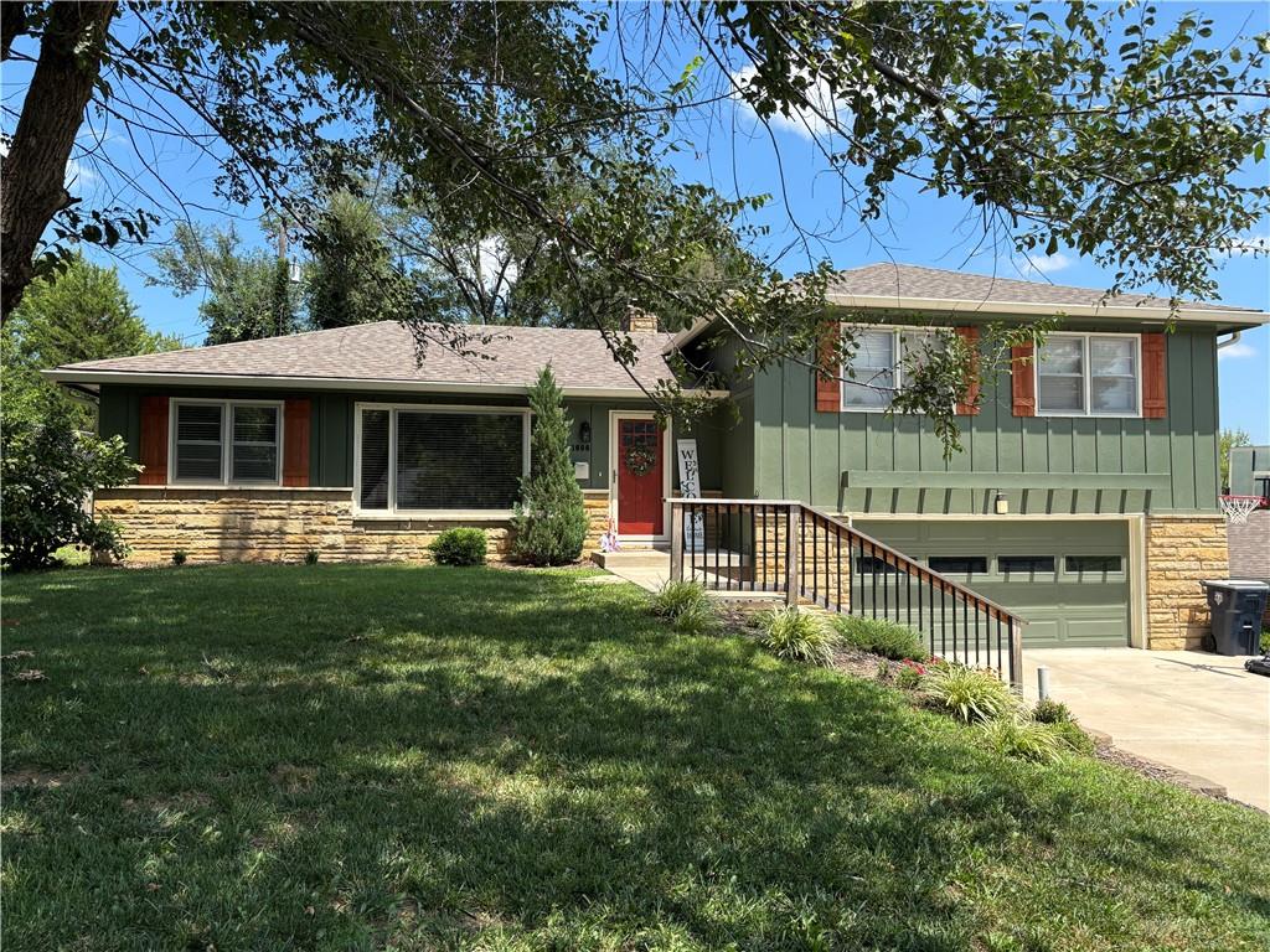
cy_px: 476
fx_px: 954
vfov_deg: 53.1
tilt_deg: +1.2
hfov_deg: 67.3
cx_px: 635
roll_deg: +0.2
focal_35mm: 26
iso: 50
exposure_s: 1/1616
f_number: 1.6
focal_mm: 5.96
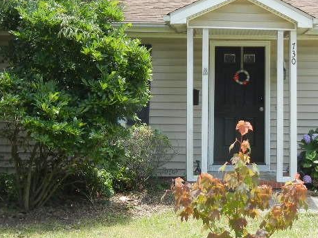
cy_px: 12
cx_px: 230
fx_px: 615
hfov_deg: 28.6
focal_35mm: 67
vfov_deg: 21.3
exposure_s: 1/315
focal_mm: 5.4
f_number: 3.5
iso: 160
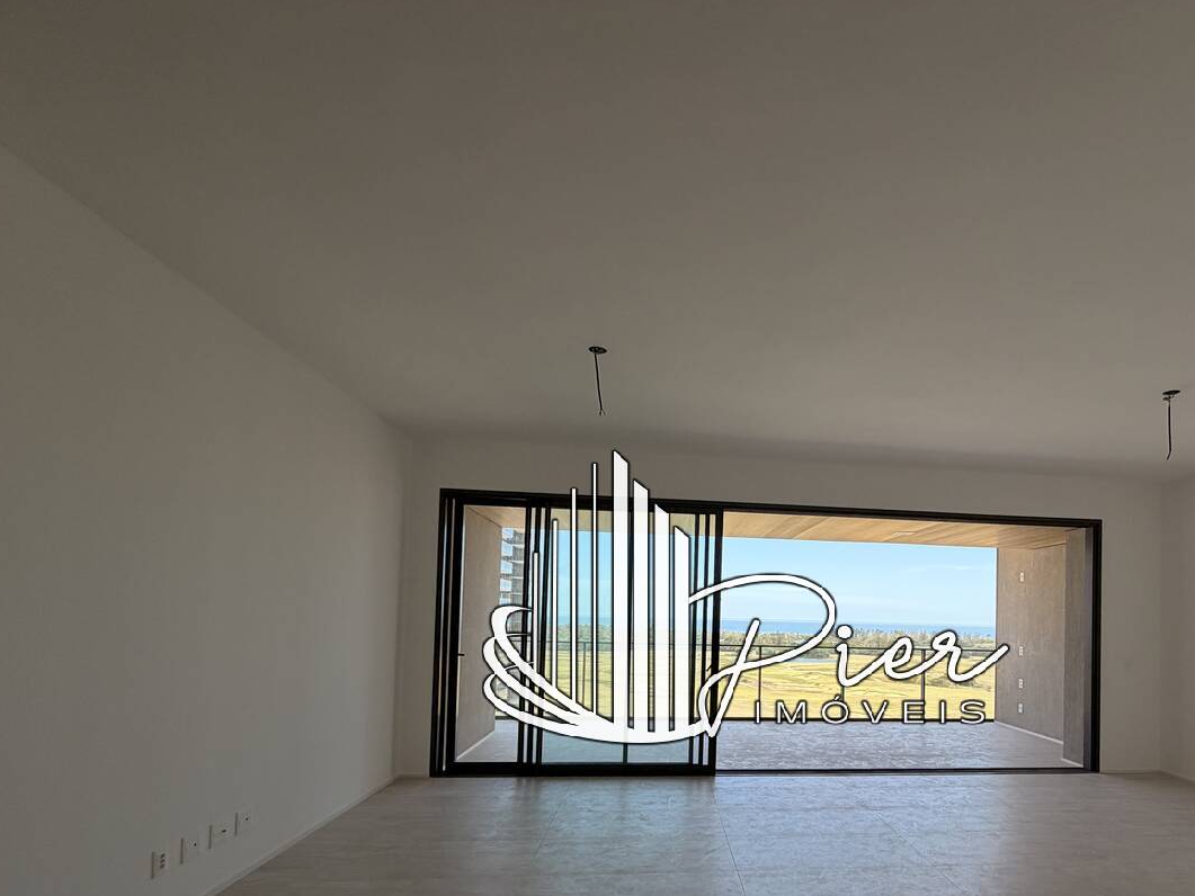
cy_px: 601
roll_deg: -0.8
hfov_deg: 83.0
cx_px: 747
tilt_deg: +1.2
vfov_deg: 66.7
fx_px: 656
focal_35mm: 19
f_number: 2.2
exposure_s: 1/770
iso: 40
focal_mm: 2.22
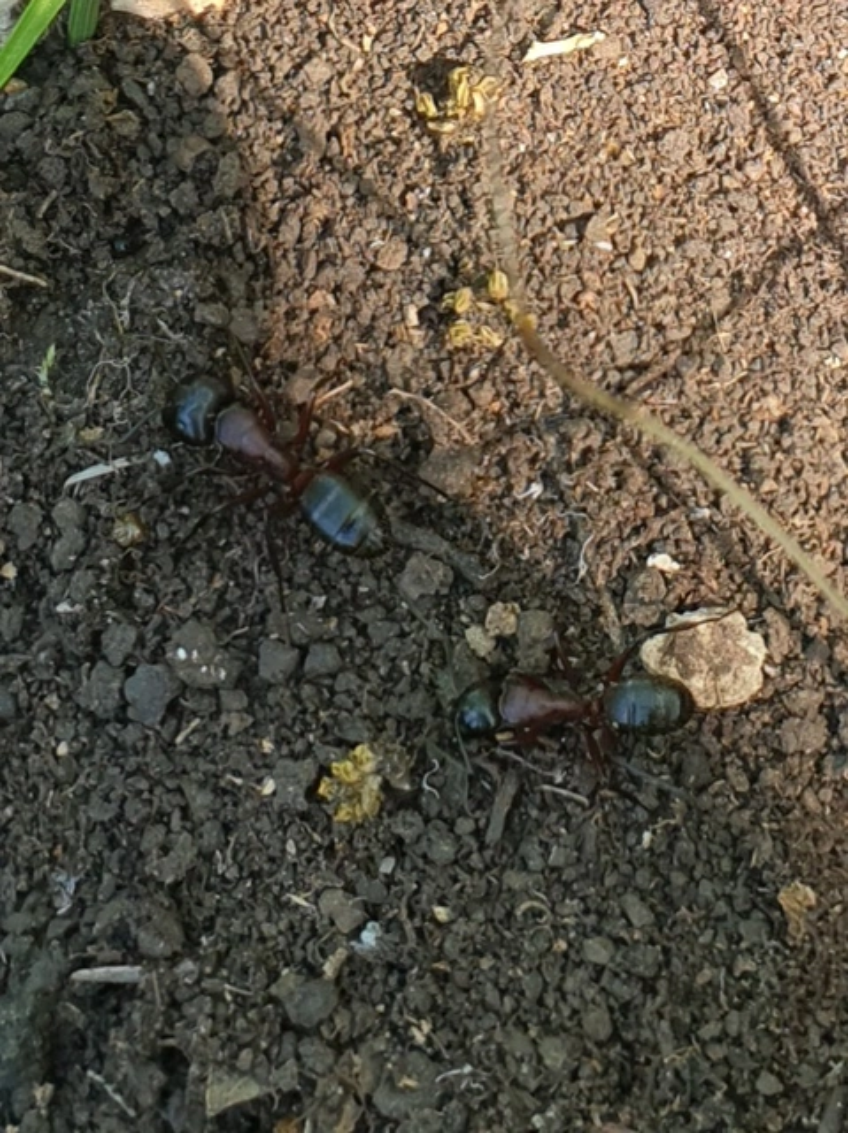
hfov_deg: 53.0
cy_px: 566
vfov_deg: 67.3
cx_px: 424
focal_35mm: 26
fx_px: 850
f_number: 2.4
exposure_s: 1/139
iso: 50
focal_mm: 4.3
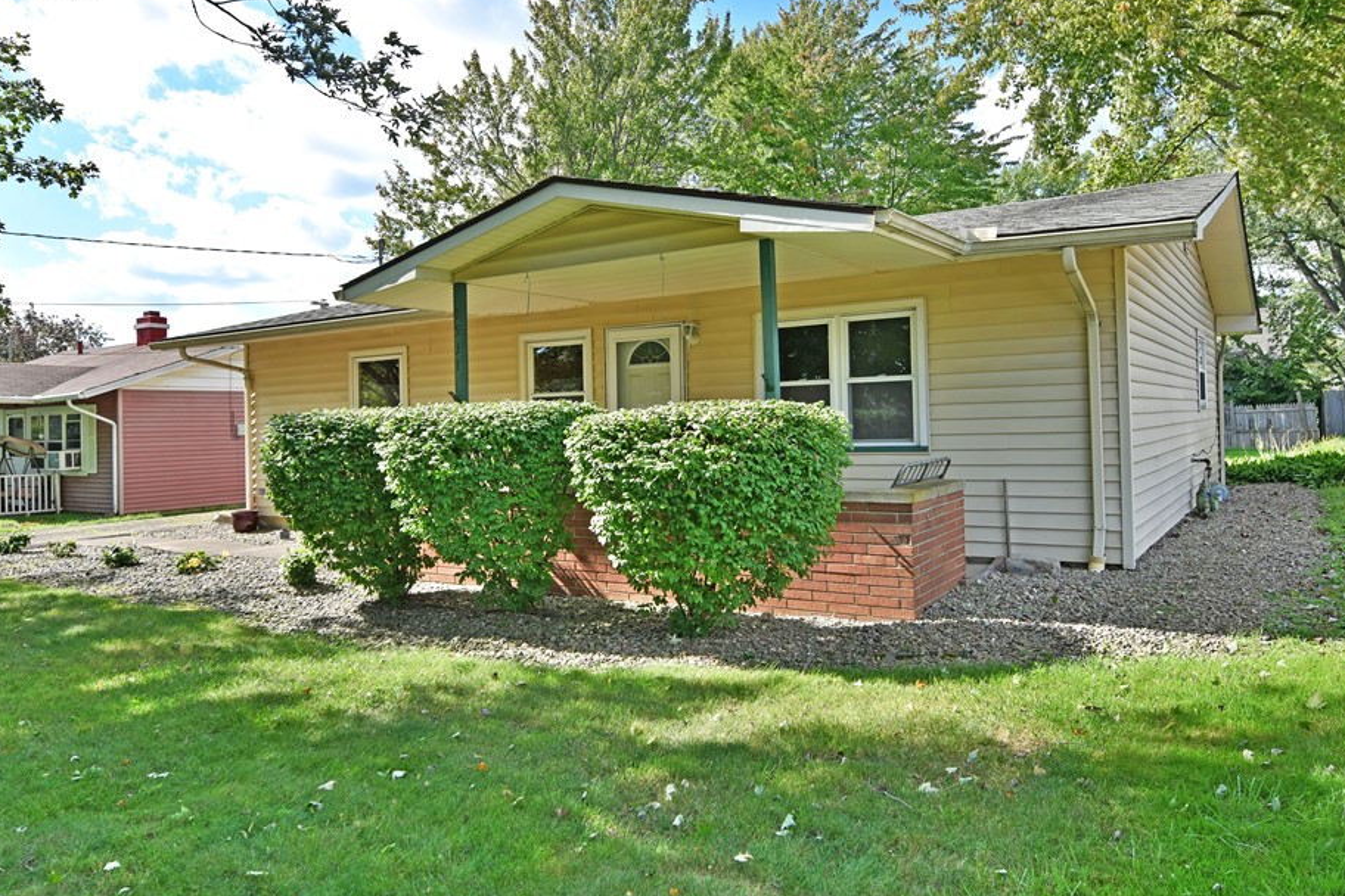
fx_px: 934
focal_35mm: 25
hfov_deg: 71.5
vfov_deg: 51.2
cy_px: 405
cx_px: 656
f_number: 4.5
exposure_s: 1/400
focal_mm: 14
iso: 200
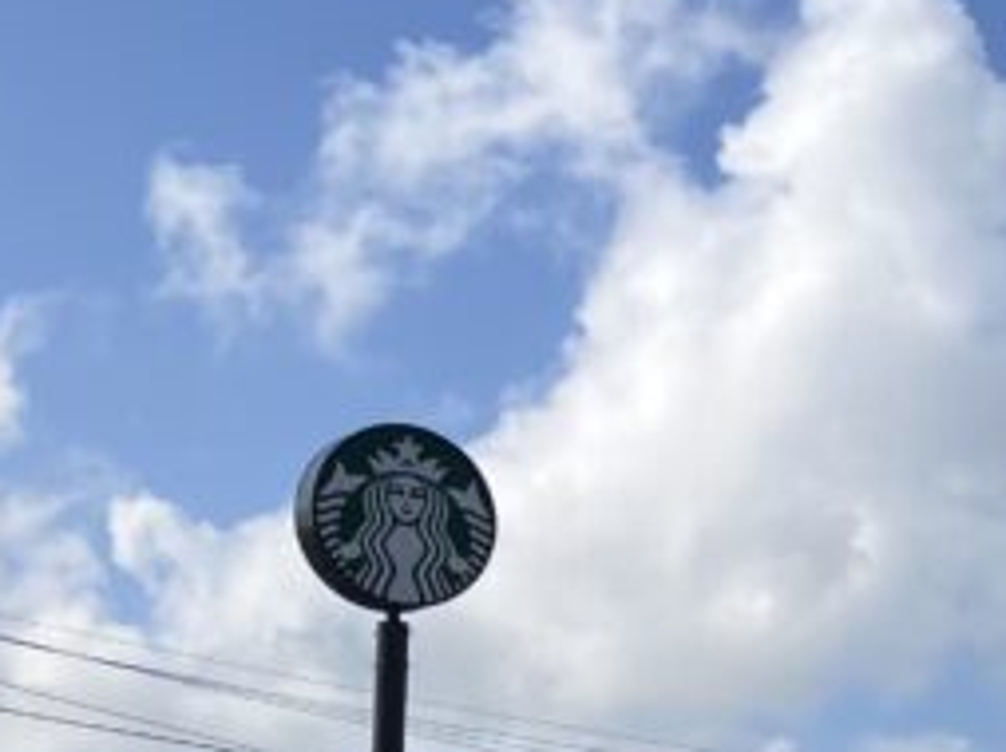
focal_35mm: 113
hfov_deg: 14.8
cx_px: 1925
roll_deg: +2.1
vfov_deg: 12.9
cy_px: 811
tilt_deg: +10.1
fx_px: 3281
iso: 32
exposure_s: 1/2703
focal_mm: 3.99
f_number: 1.8
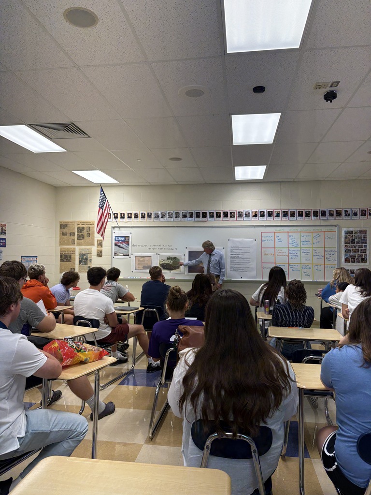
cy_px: 248
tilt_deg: +2.7
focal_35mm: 26
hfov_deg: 53.1
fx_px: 372
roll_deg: -0.8
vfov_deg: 67.3
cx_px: 186
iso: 125
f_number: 1.6
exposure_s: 1/120
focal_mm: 5.96
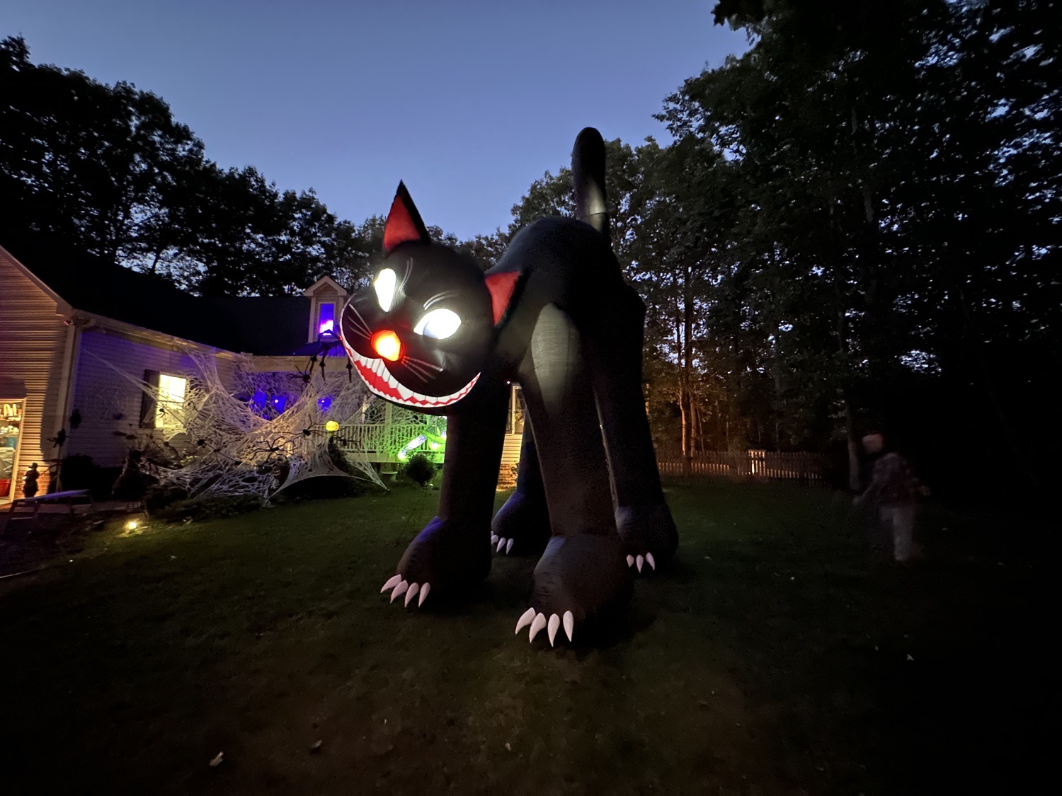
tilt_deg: +6.8
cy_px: 398
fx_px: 430
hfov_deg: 102.1
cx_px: 531
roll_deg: -0.6
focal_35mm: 14
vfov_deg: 85.7
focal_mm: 2.22
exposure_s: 1/8
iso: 2000
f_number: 2.2
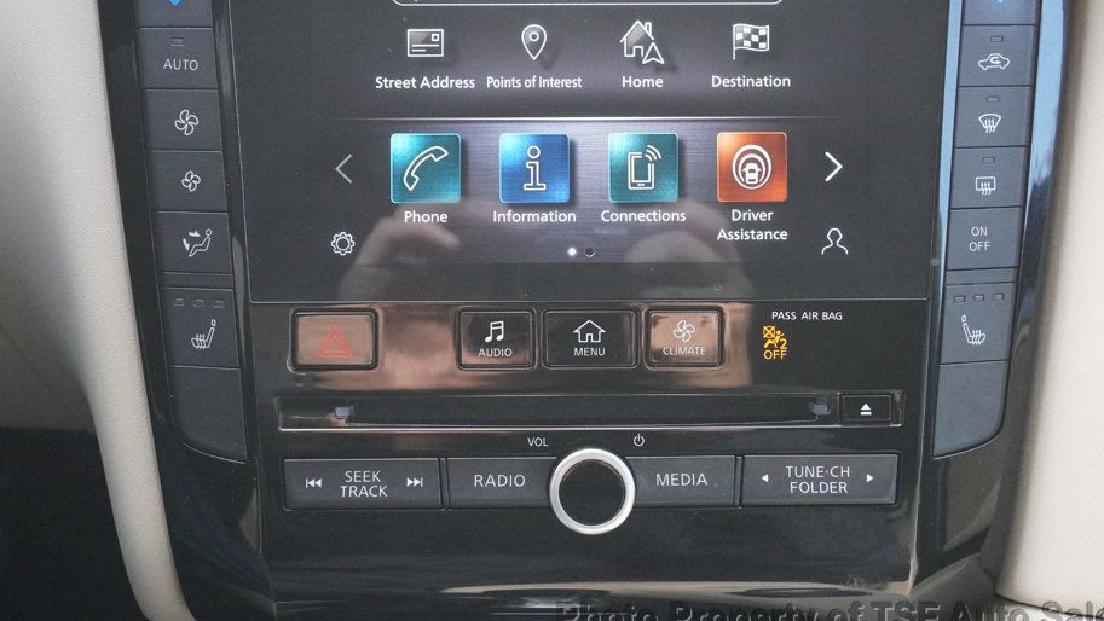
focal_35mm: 55
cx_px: 580
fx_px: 1598
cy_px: 242
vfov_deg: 22.0
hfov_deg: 38.1
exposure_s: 1/250
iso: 6400
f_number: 9
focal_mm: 31
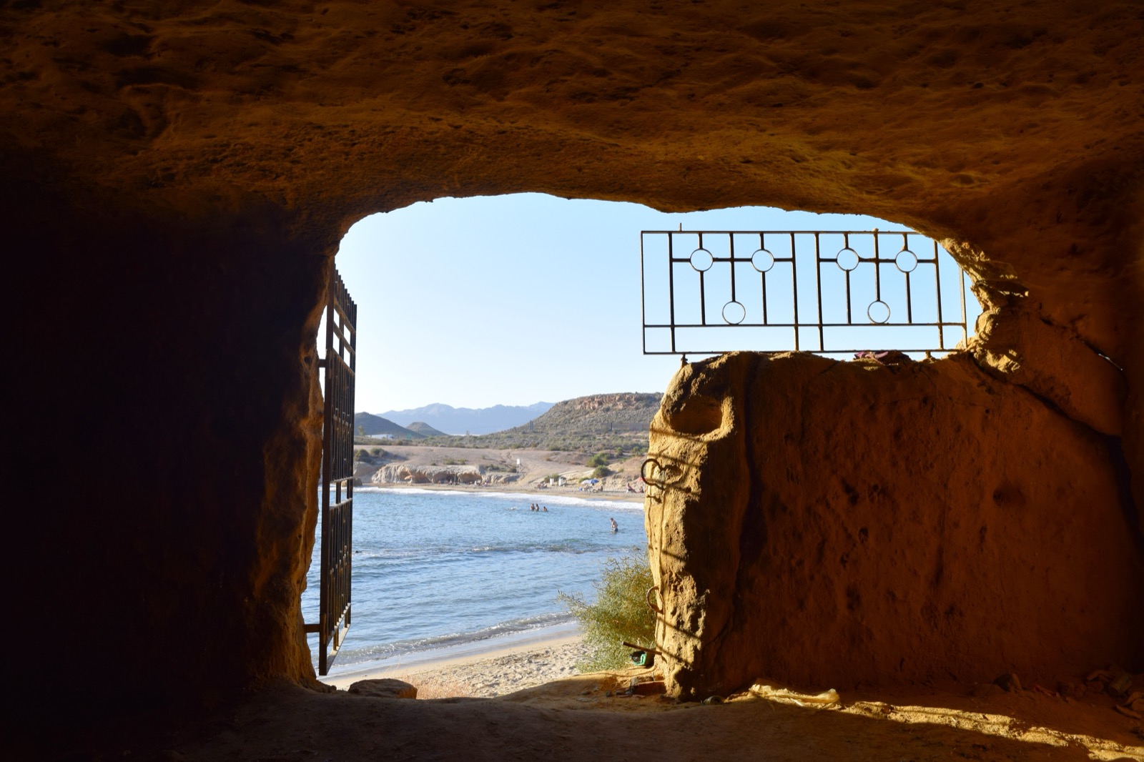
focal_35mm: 32
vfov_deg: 41.7
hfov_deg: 59.5
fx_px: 1001
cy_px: 381
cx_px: 572
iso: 200
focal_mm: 21
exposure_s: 1/320
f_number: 9
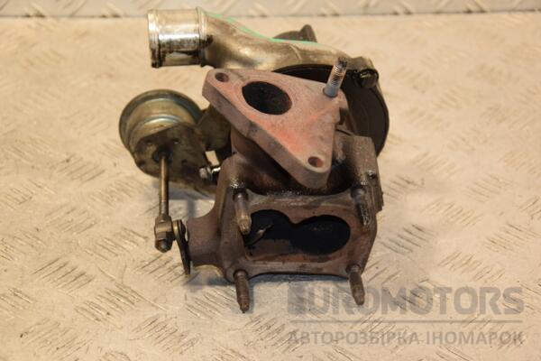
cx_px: 270
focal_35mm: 87
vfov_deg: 15.7
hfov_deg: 23.4
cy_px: 180
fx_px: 1307
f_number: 5
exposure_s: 1/125
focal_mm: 58
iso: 800
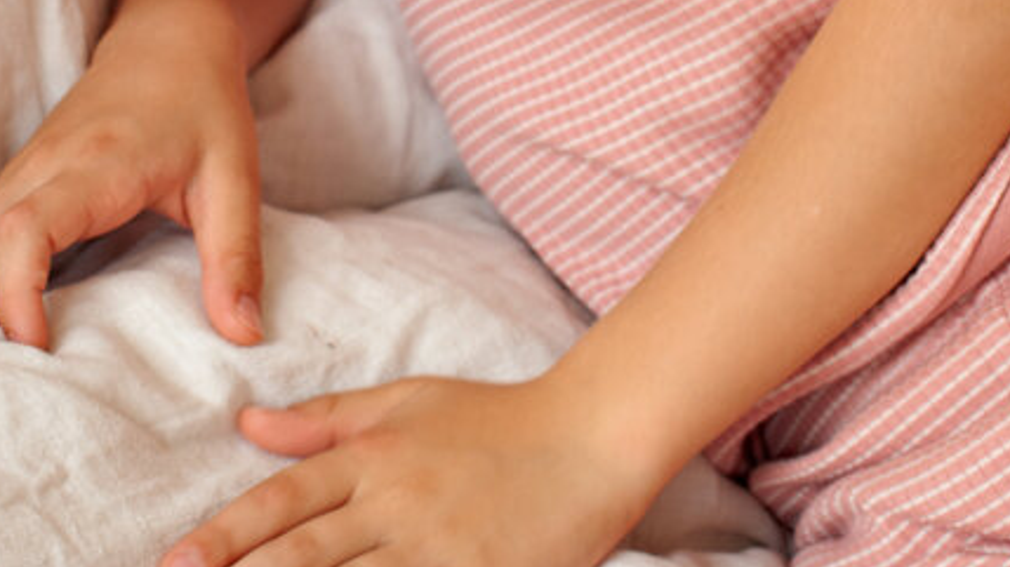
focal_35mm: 125
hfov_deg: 17.1
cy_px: -313
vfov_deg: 9.4
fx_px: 3347
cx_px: 618
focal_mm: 50
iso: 800
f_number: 5
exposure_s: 1/160
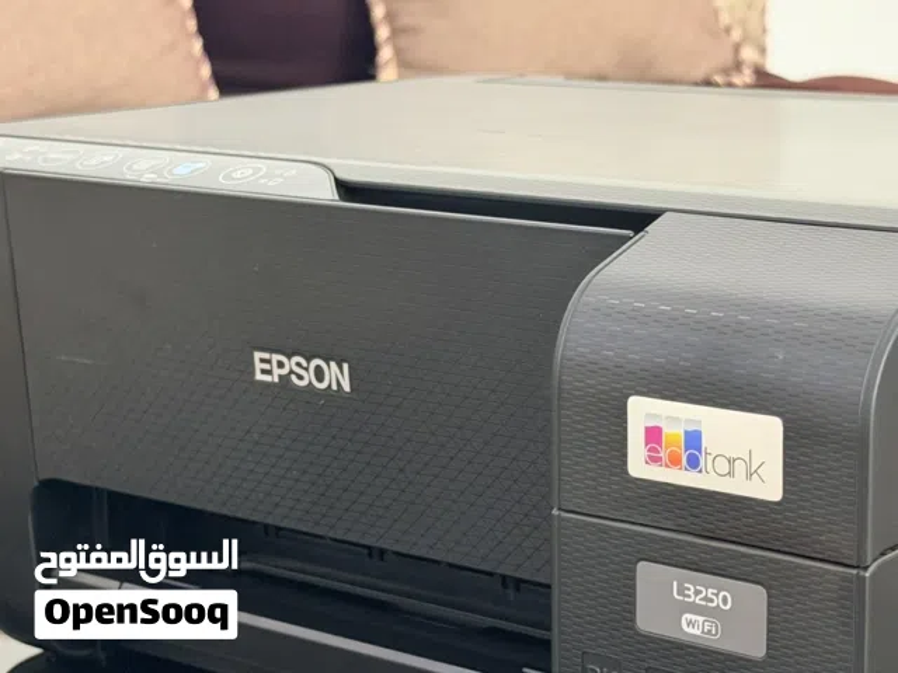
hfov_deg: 39.7
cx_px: 449
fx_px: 1245
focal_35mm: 48
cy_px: 336
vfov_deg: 30.3
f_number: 1.78
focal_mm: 6.76
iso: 500
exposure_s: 1/33
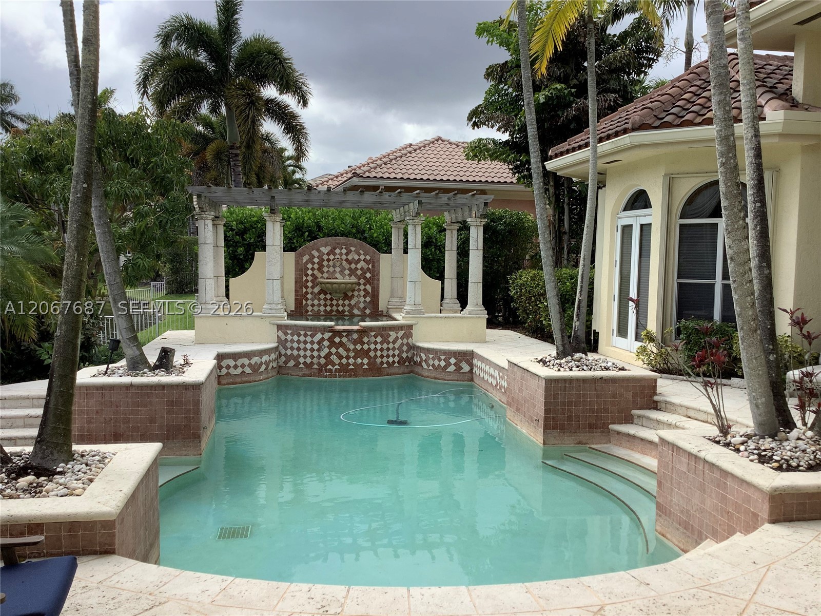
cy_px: 308
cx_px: 410
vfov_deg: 45.4
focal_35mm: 31
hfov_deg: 58.4
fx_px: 735
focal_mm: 3.3
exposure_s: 1/916
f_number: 2.4
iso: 25
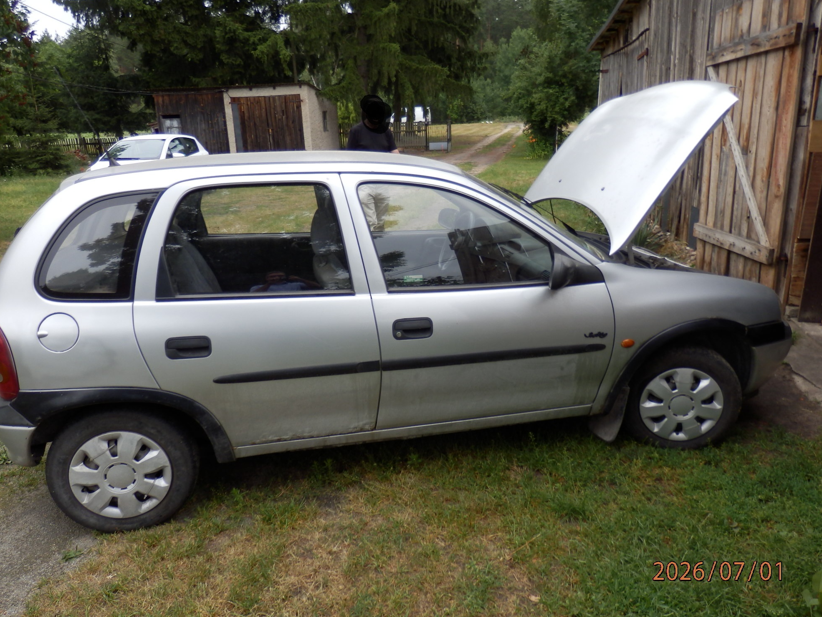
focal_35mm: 26
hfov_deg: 67.3
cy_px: 319
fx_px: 617
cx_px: 409
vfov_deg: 53.1
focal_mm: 4.5
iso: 80
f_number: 3
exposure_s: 1/200
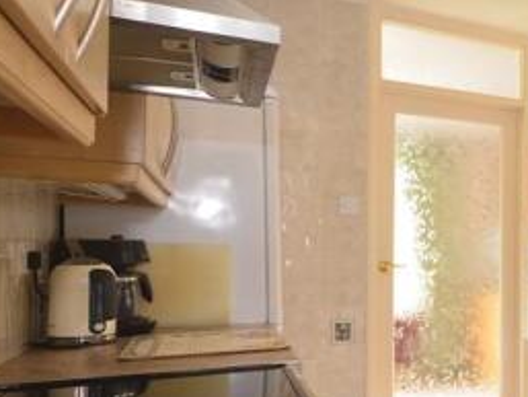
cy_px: 247
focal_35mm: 44
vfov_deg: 32.8
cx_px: 664
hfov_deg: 33.2
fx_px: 671
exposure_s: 1/1.3
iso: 200
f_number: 7.1
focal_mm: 12
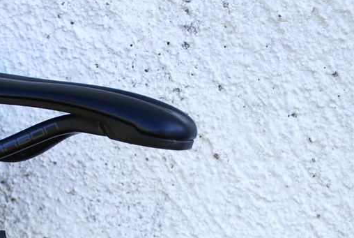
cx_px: -2
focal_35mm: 136
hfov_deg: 14.8
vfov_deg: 10.0
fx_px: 1340
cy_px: 282
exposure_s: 1/200
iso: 200
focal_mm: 36
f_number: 5.3
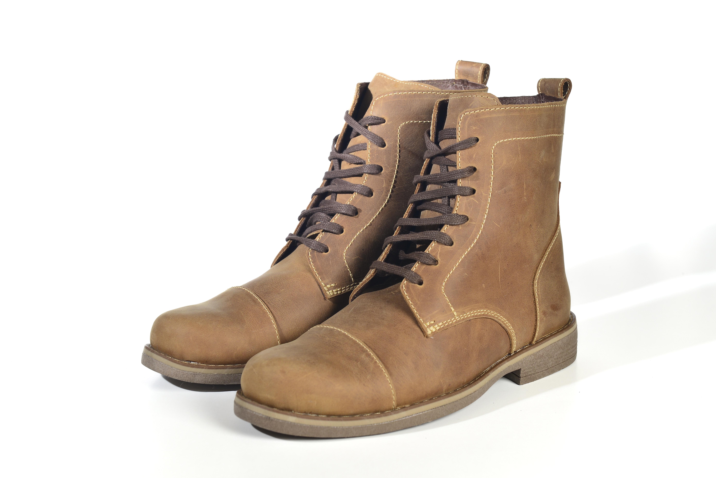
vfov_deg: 20.9
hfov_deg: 30.9
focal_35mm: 65
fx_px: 1293
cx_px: 367
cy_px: 233
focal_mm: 60
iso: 250
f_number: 8
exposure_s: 1/50
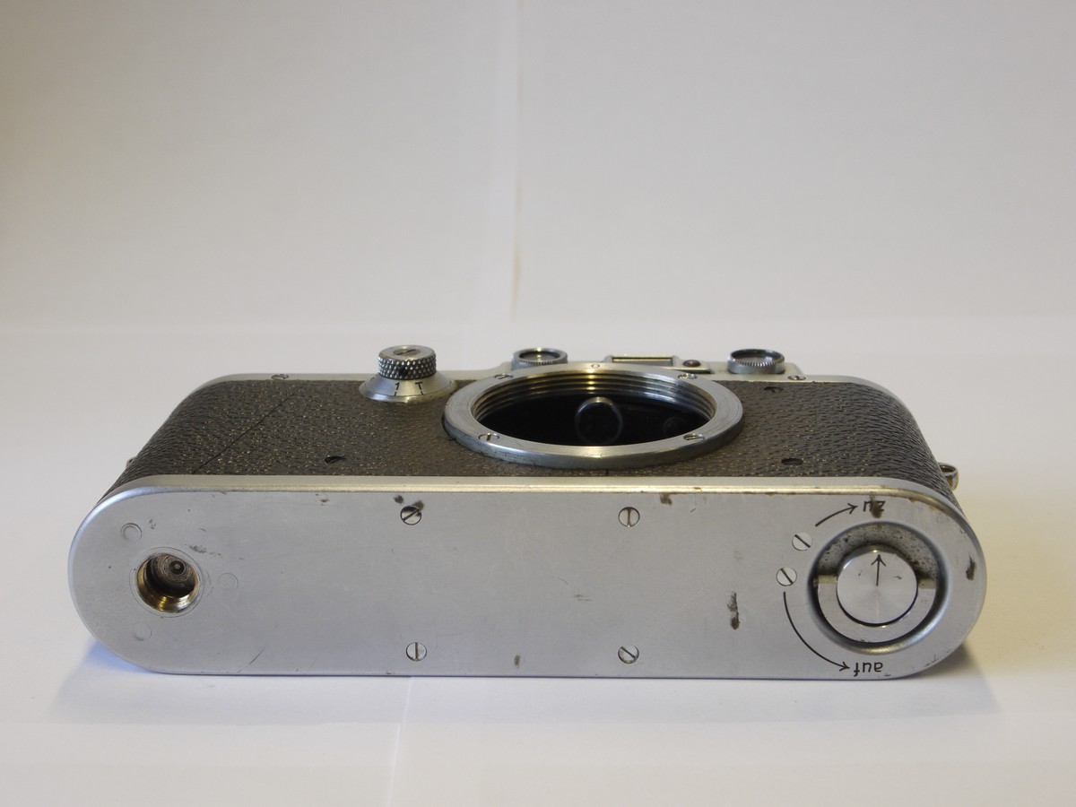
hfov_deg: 35.5
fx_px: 1679
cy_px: 404
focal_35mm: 54
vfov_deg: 27.0
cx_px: 538
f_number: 9
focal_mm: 27
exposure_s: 1/25
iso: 400
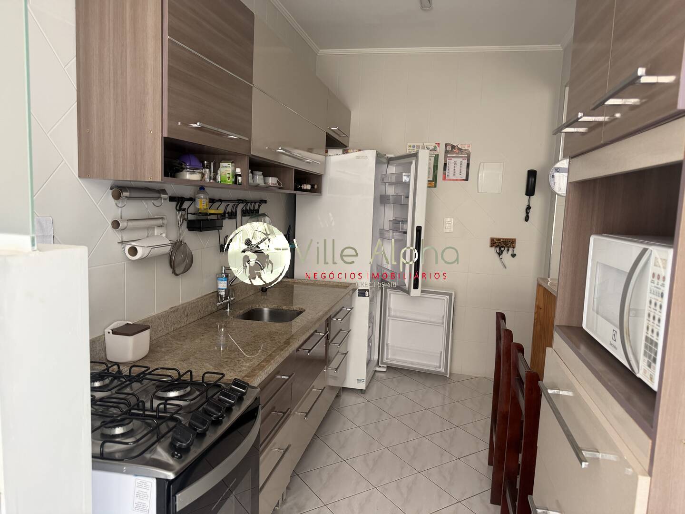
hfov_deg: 71.6
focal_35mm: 24
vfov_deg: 56.8
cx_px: 342
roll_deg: -2.4
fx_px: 475
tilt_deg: -5.3
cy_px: 257
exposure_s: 1/110
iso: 200
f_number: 1.78
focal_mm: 6.76
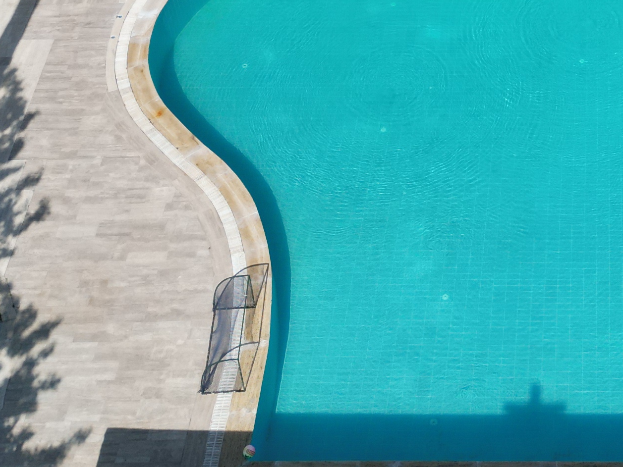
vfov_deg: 17.7
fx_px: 1386
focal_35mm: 77
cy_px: -176
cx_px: 581
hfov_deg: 24.5
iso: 140
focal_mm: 6.72
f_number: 1.7
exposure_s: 1/5000
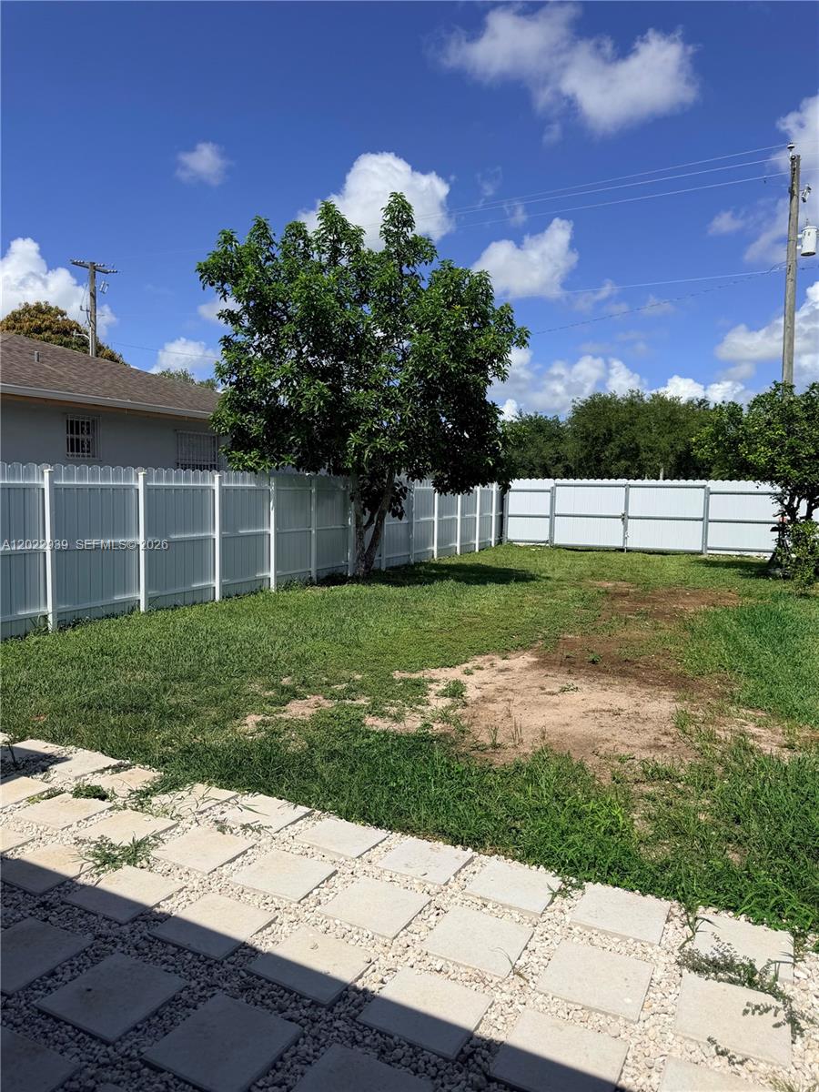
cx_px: 410
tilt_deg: -4.6
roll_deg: -0.7
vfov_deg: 71.6
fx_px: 757
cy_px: 546
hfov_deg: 56.8
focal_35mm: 24
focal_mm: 6.76
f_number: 1.78
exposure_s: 1/9091
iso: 80
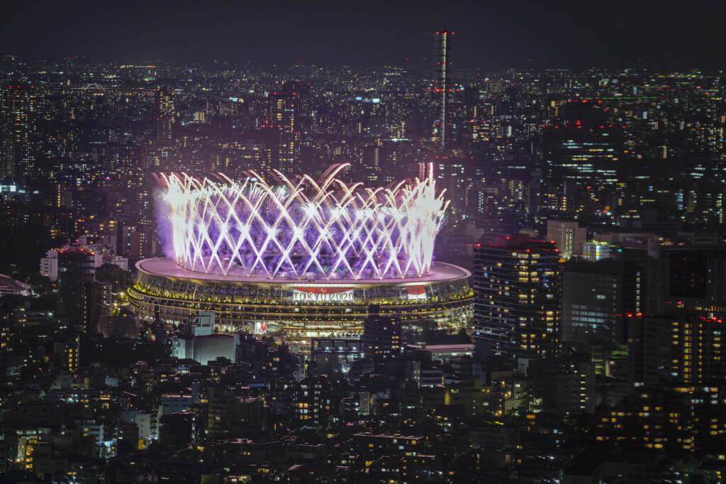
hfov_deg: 12.7
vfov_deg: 8.5
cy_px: 242
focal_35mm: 162
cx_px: 363
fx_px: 3266
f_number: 6.3
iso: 100
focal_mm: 162
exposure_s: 2
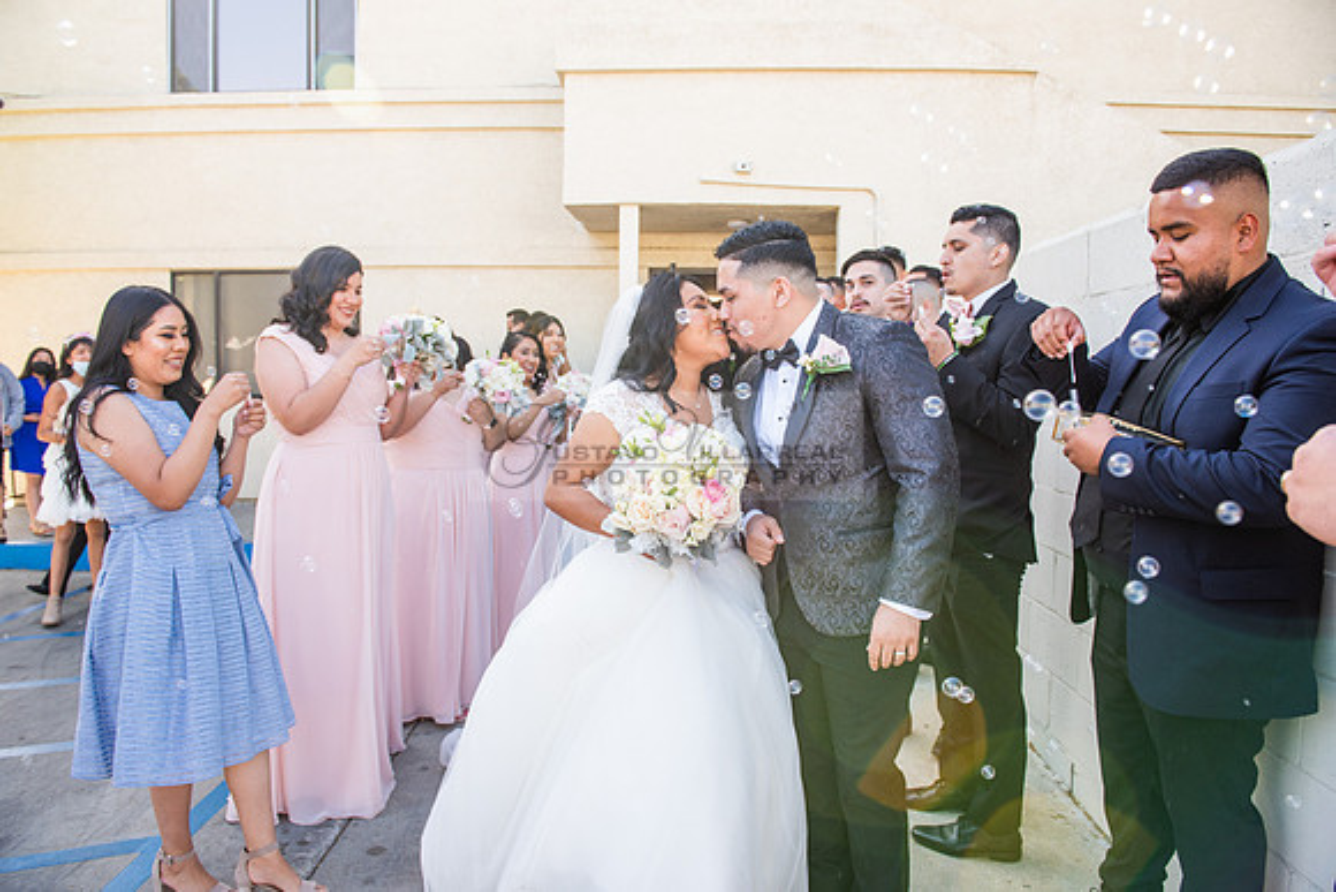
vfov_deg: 53.2
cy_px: 446
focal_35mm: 24
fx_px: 891
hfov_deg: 73.7
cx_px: 668
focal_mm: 24
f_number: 4.5
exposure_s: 1/200
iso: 200
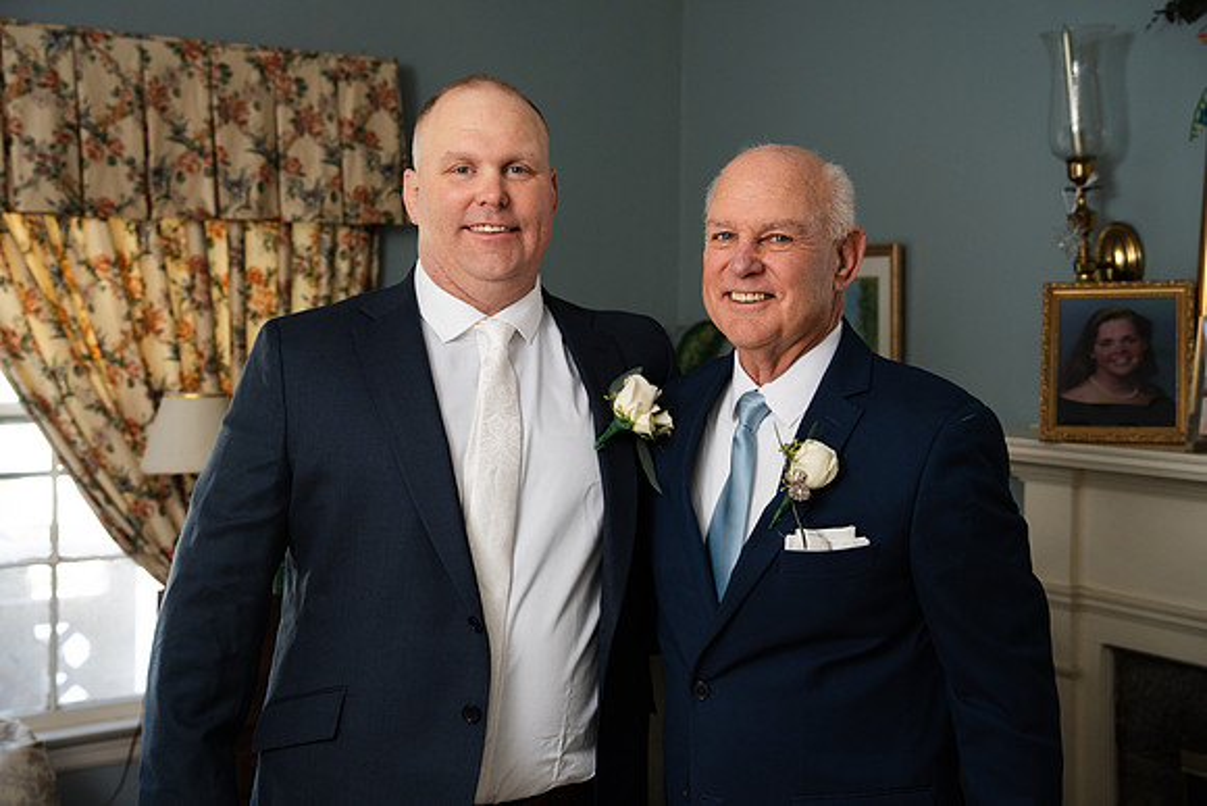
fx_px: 1710
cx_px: 604
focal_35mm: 51
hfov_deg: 38.9
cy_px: 403
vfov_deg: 26.5
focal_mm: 51
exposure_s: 1/200
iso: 800
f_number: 4
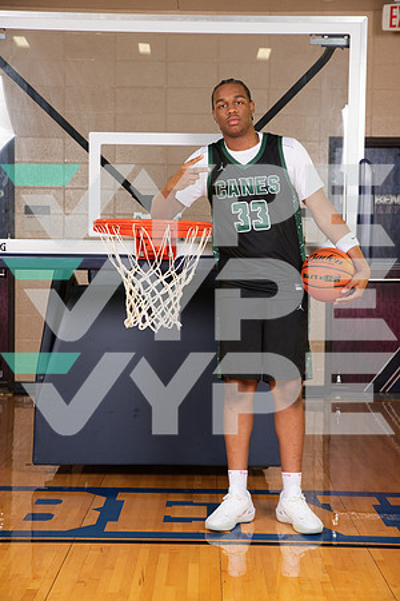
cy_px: 300
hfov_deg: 20.9
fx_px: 1083
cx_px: 200
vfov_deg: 31.0
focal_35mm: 65
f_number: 7.1
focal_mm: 65
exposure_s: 1/320
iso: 320
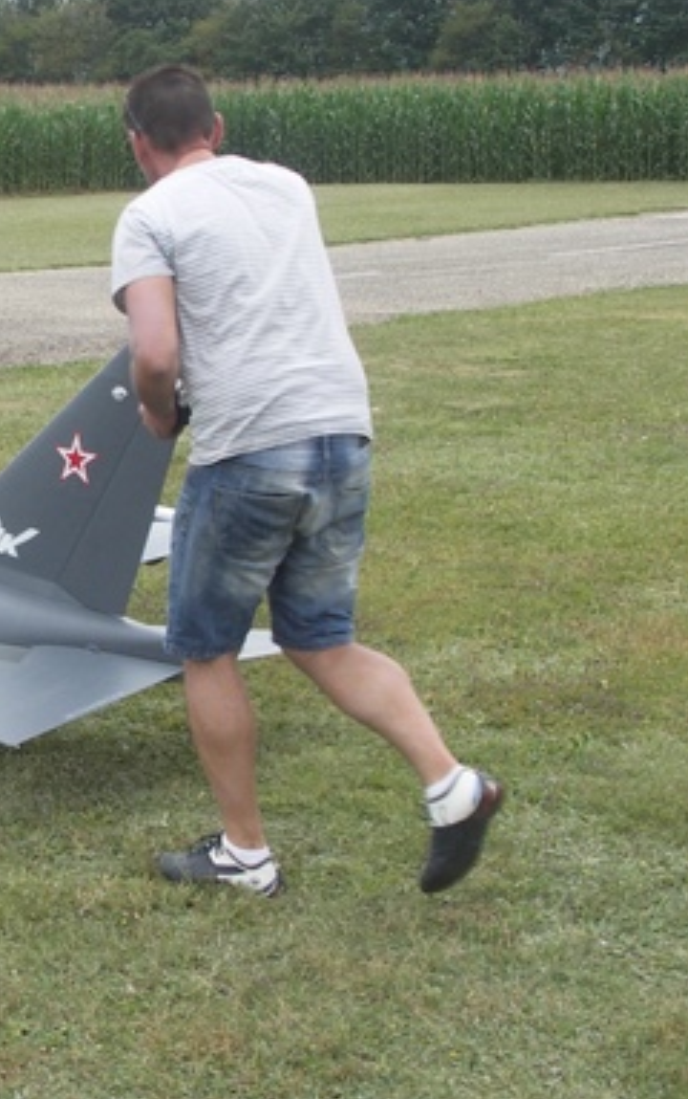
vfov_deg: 28.2
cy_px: 551
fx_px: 2186
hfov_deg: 17.1
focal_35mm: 73
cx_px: -140
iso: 100
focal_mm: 8.5
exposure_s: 1/200
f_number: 5.6
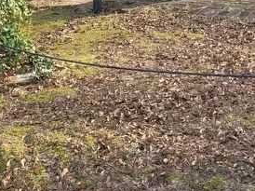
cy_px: -61
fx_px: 559
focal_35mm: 76
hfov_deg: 25.6
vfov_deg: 18.0
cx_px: 159
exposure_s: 1/412
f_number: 1.8
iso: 40
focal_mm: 5.4
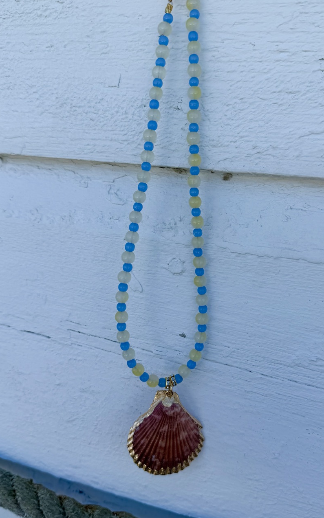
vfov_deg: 59.6
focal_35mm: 32
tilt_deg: -8.4
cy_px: 265
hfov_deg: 39.3
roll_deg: -3.0
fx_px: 452
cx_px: 190
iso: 80
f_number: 1.78
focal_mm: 6.76
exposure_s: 1/3425
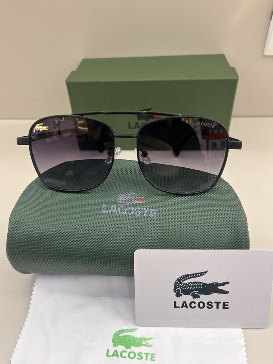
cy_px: 182
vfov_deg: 67.3
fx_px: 273
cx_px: 136
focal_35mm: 26
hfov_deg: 53.1
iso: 64
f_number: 1.6
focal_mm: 5.1
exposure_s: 1/100
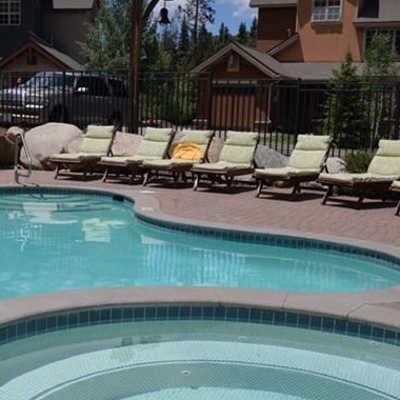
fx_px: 719
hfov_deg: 30.5
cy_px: 238
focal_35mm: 55
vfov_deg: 31.0
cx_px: 95
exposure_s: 1/400
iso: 400
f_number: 10
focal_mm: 24
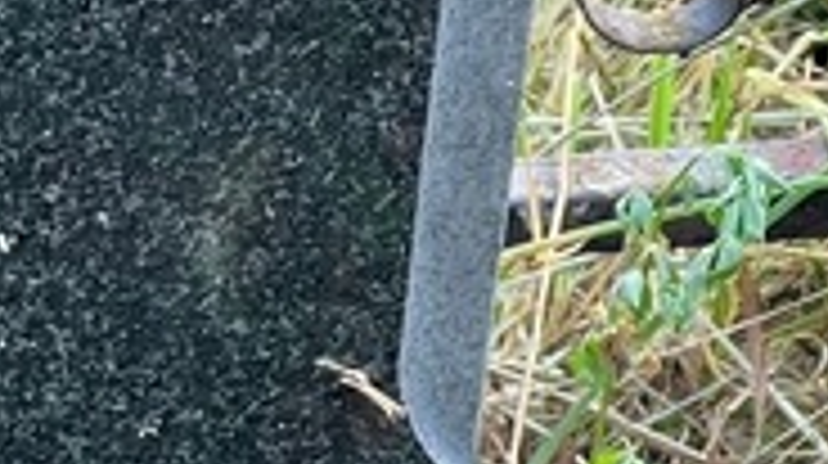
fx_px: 8004
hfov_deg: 5.8
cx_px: -770
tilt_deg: -32.5
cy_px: 239
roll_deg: -1.5
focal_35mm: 365
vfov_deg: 3.3
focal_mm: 9
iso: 125
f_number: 2.8
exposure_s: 1/99
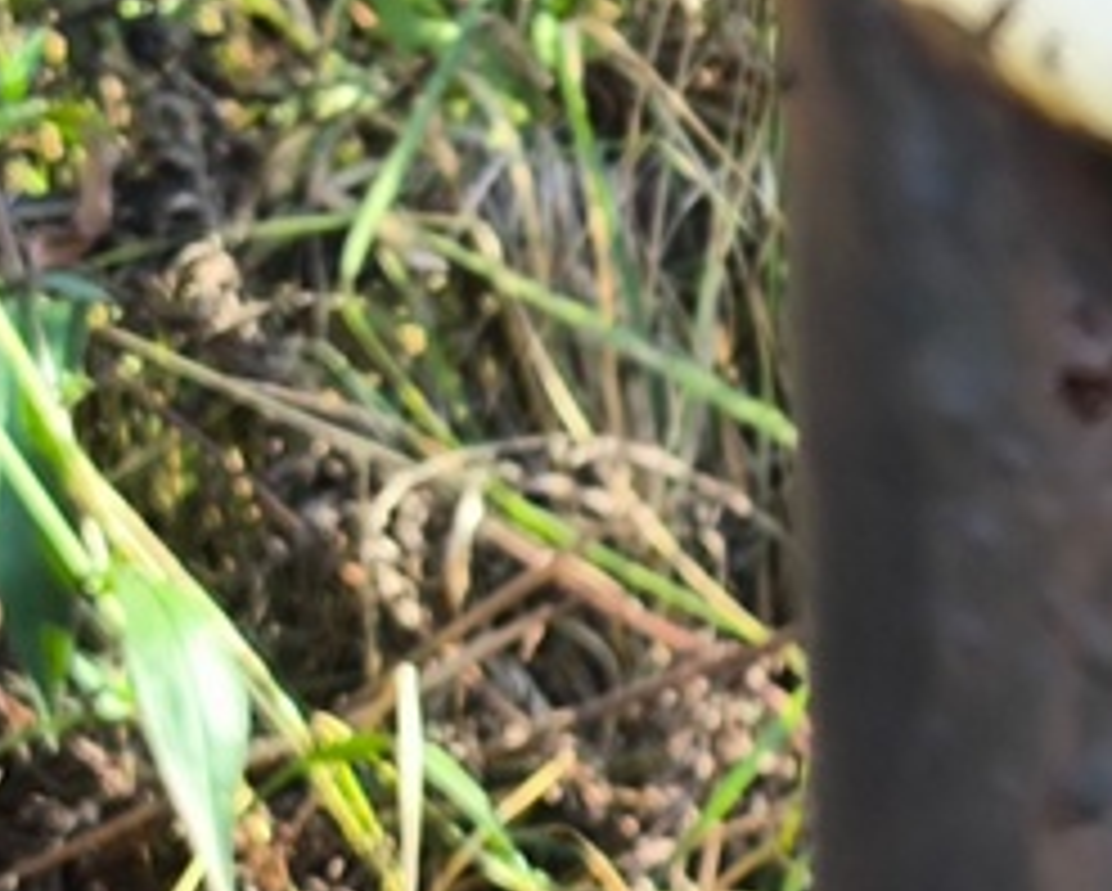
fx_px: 5204
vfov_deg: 9.6
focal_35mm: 158
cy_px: -207
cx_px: 1258
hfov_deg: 12.0
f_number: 1.7
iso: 50
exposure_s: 1/144
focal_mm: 4.71
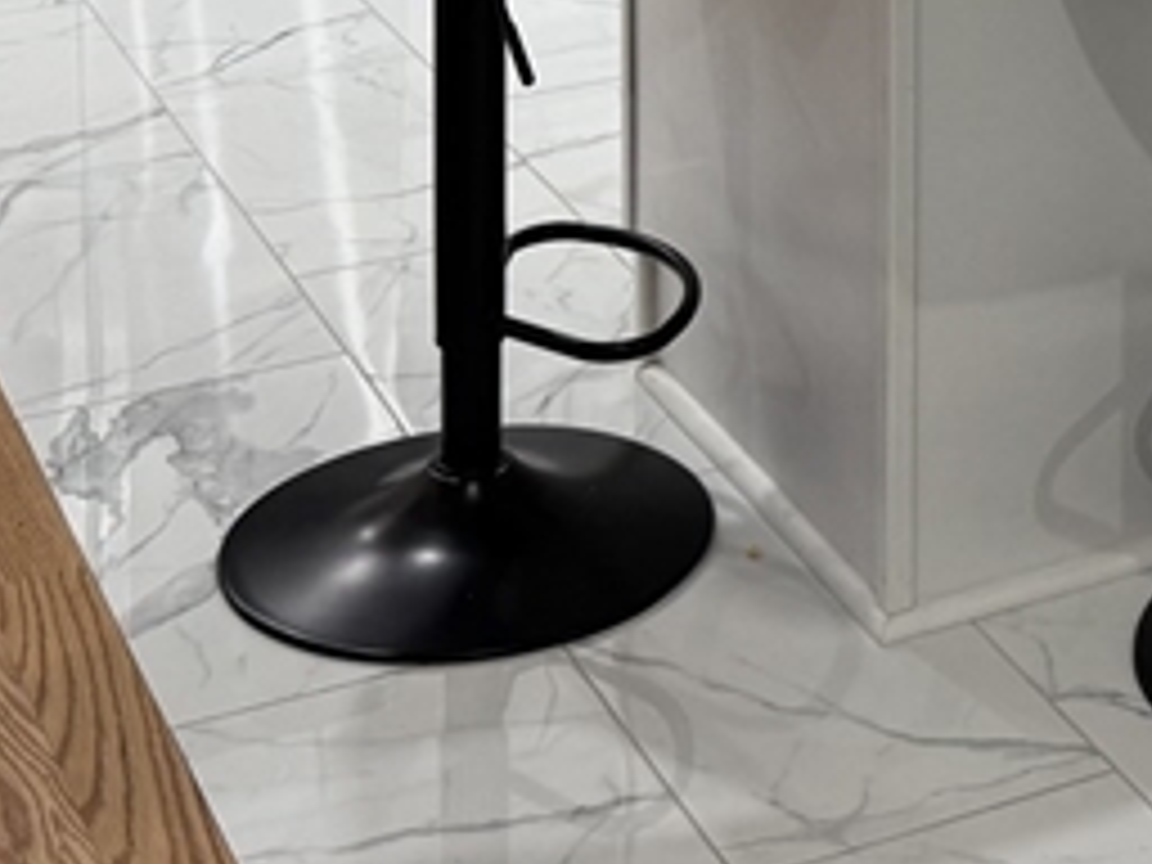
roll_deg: -0.7
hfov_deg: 19.5
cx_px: 1305
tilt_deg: -9.6
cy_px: -558
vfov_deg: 14.1
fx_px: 3195
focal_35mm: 96
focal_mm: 6.76
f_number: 1.78
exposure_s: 1/60
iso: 125
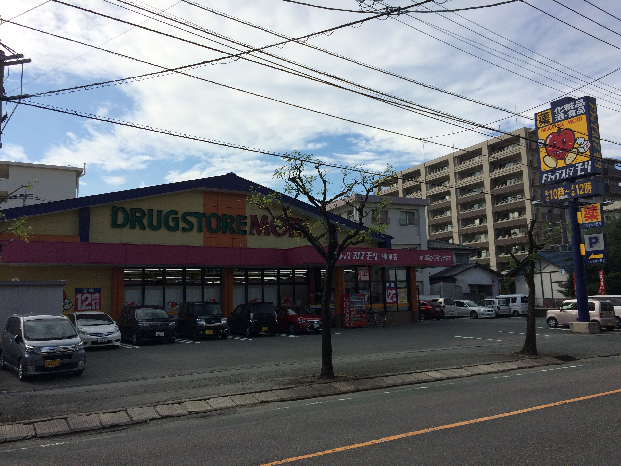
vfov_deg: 48.2
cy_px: 233
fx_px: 520
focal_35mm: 29
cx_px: 310
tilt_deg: +5.8
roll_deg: +0.7
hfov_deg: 61.7
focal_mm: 4.15
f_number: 2.2
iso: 32
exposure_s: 1/3731
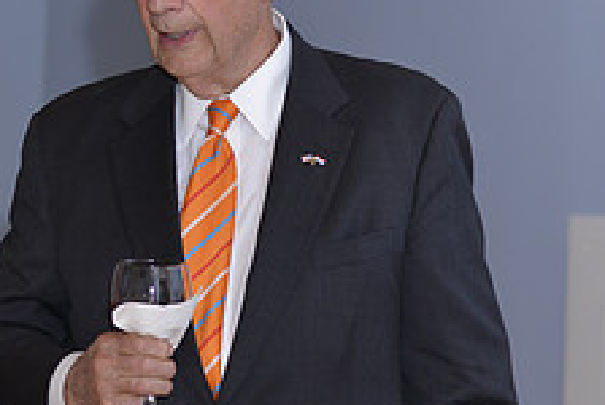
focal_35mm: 220
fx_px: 3702
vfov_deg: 6.3
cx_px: -173
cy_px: 298
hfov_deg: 9.2
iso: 320
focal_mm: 85
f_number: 3.2
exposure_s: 1/125
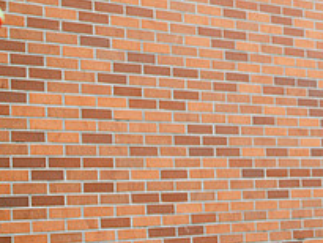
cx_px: 384
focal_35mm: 95
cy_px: 163
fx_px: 887
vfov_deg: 15.5
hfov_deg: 19.5
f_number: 2
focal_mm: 35
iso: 100
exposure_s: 1/800
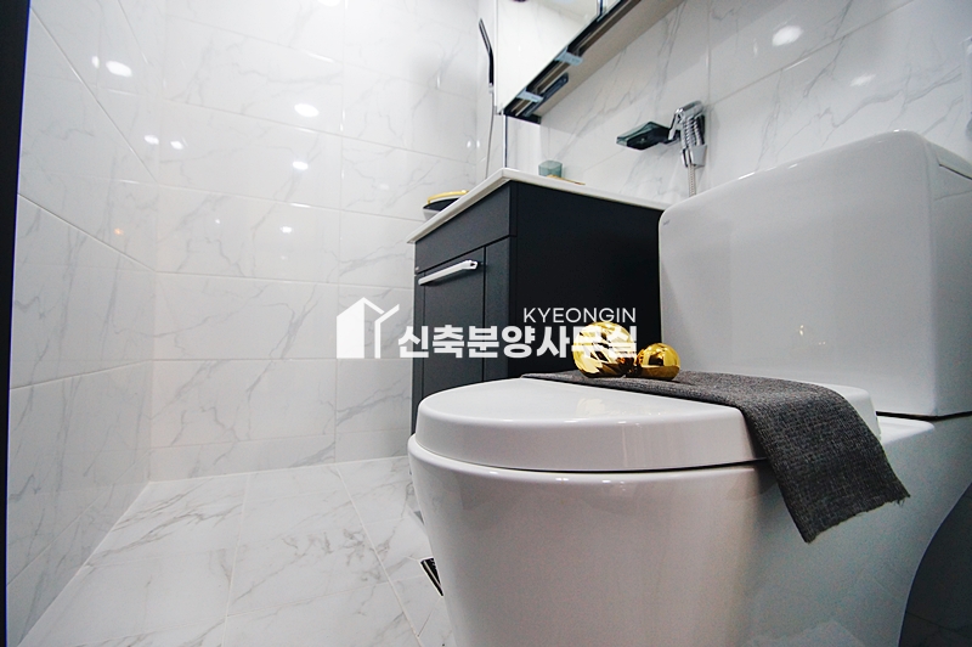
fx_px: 445
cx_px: 486
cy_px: 324
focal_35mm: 16
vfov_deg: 72.0
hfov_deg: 95.0
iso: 800
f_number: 3.5
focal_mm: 11
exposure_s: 1/100
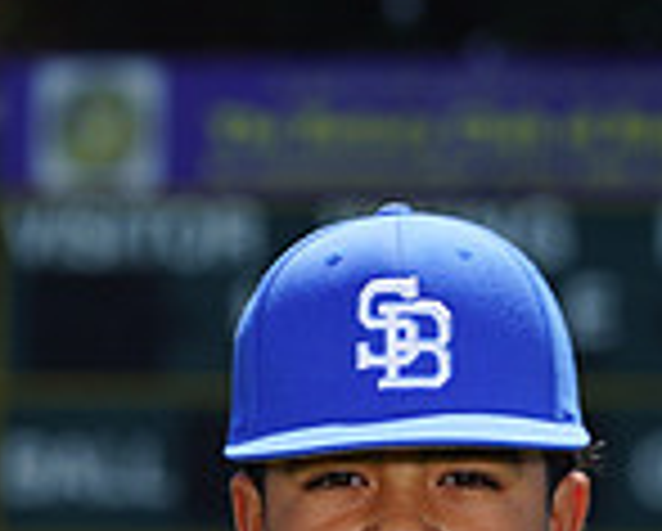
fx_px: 14537
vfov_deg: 2.1
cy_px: 668
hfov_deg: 2.6
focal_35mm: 741
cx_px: 320
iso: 100
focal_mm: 200
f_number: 8
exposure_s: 1/250
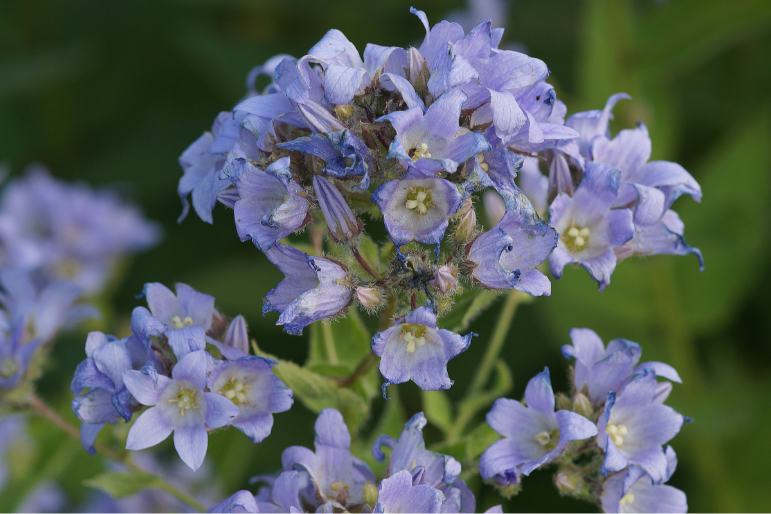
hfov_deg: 13.7
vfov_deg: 9.1
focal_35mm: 150
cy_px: 257
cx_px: 386
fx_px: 3212
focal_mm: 100
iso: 160
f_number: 5.6
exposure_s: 1/160
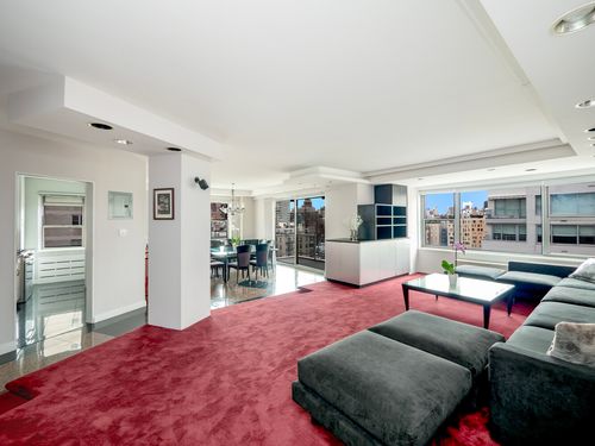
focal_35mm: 14
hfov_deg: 102.1
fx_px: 241
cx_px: 298
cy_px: 223
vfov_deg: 85.7
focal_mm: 7
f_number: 4
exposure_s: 1/250
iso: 160
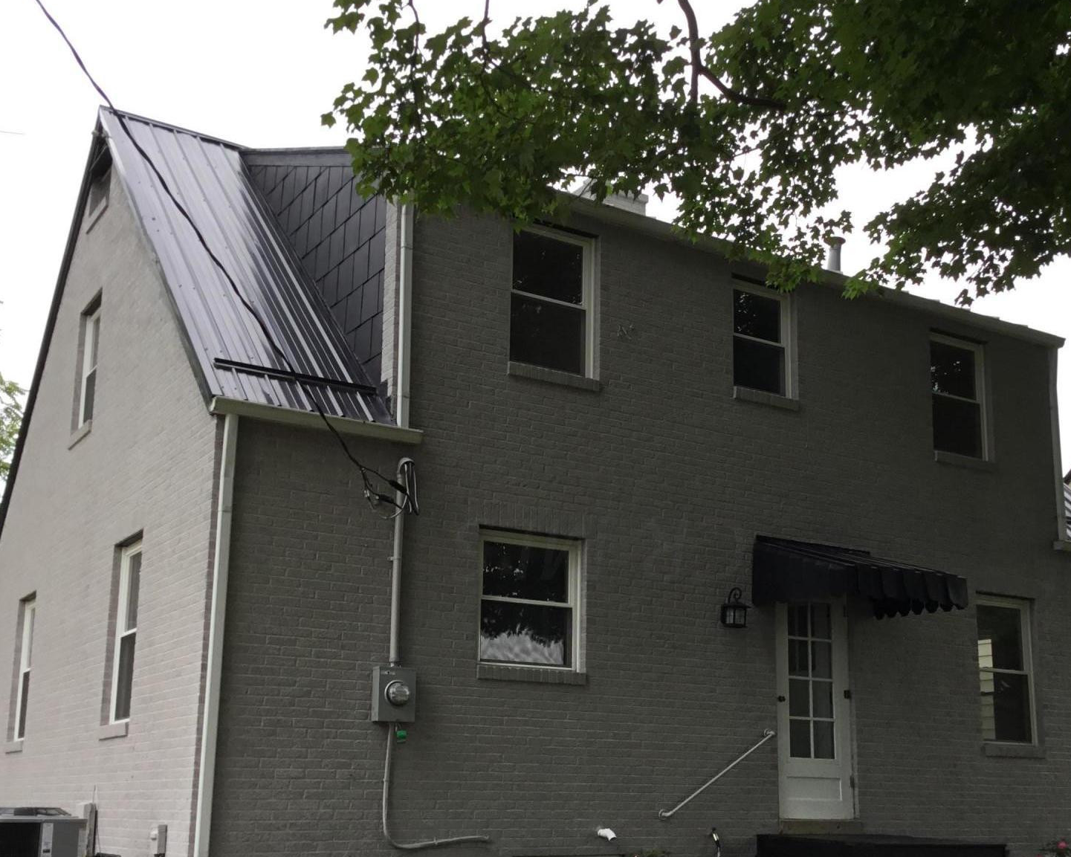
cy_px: 549
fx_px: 1331
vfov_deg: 35.4
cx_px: 599
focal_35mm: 42
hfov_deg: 43.7
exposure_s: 1/369
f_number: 2.4
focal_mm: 3.3
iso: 25
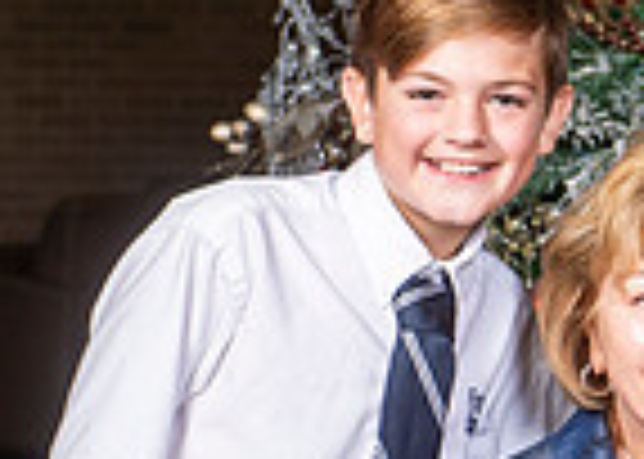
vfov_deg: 6.1
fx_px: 4333
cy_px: 411
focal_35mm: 237
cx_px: 1257
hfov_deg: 8.1
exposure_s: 1/125
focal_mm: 52
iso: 160
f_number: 7.1
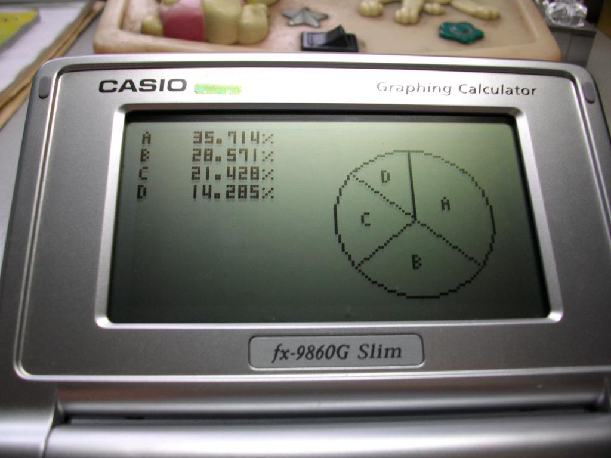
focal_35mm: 32
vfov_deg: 44.2
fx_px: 565
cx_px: 306
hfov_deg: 56.8
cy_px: 229
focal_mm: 5.7
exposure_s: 1/81.8
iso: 80
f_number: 2.9
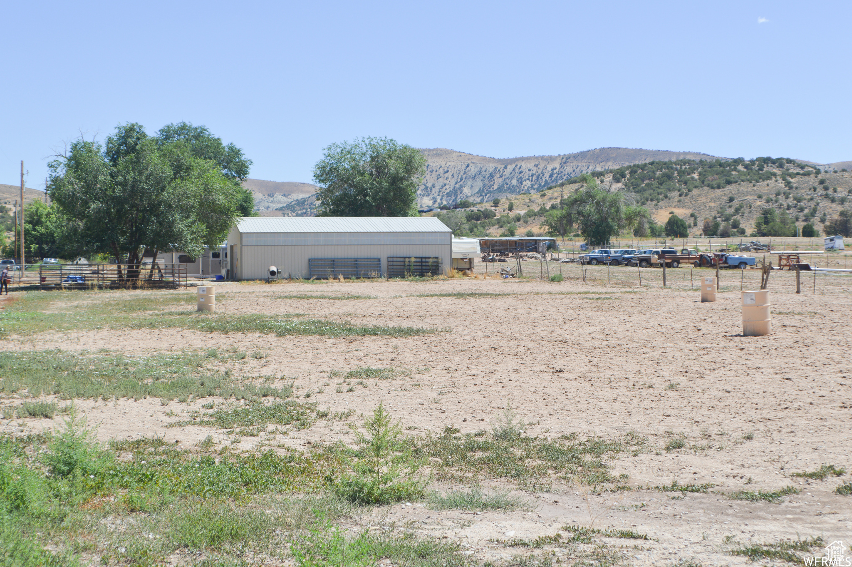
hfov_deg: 24.6
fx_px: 1951
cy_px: 284
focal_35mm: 82
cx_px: 426
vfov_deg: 16.5
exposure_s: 1/250
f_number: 8
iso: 100
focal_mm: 55
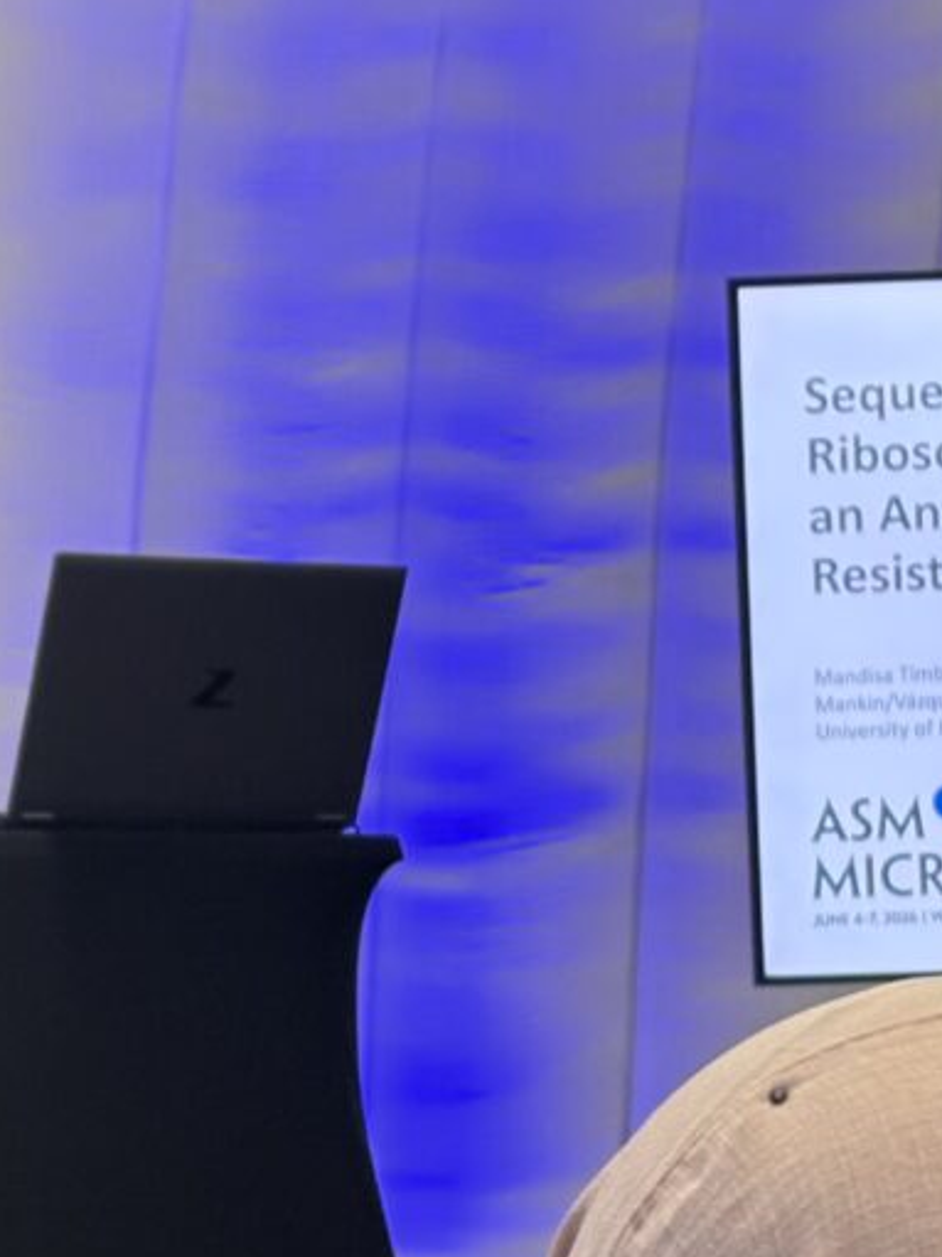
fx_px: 5372
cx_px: 423
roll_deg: +2.2
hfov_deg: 10.0
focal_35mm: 148
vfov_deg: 13.3
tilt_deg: +3.1
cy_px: 791
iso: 80
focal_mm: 5.96
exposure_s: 1/59
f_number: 1.6
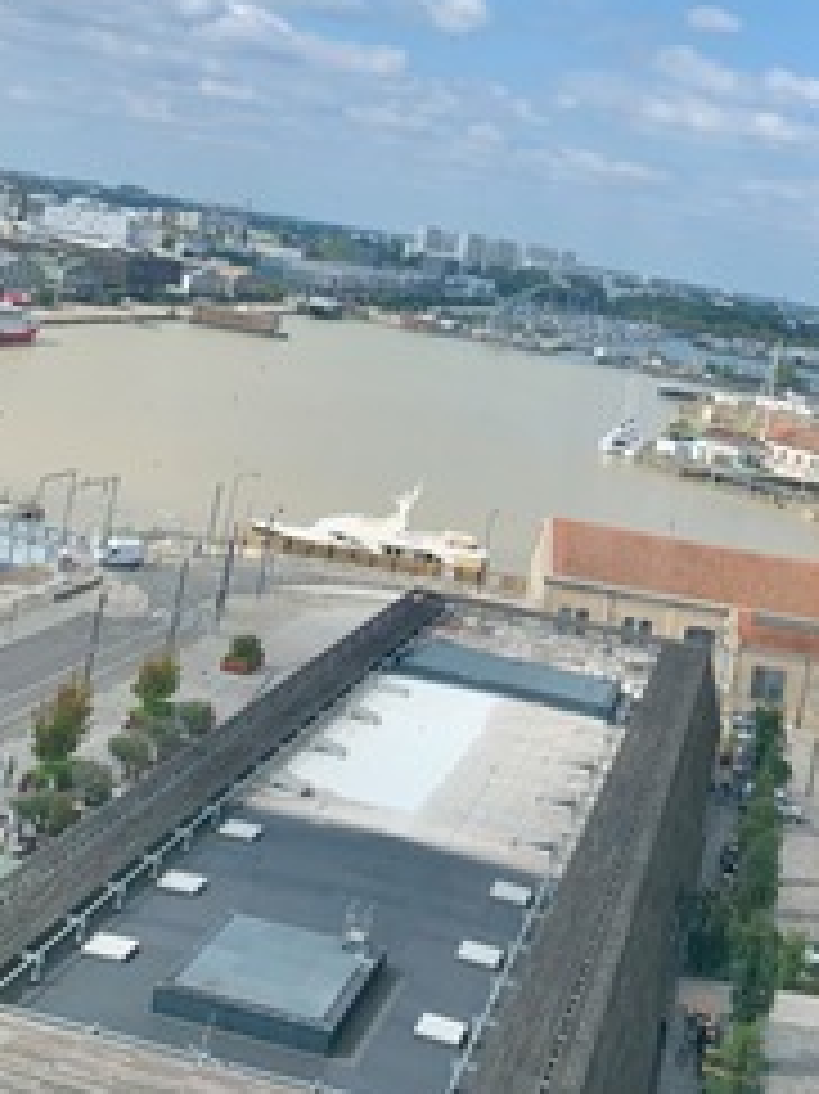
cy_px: 52
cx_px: 522
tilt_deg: +7.1
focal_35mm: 57
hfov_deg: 25.5
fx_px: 1800
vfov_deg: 31.7
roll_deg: -10.1
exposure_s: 1/2915
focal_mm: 4.25
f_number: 1.8
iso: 25
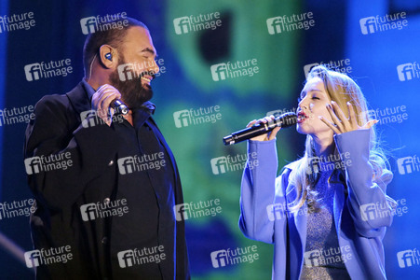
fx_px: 5829
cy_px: 140
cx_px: 210
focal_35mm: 500
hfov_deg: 4.1
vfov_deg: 2.7
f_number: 5.6
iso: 12800
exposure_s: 1/1000
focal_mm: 500
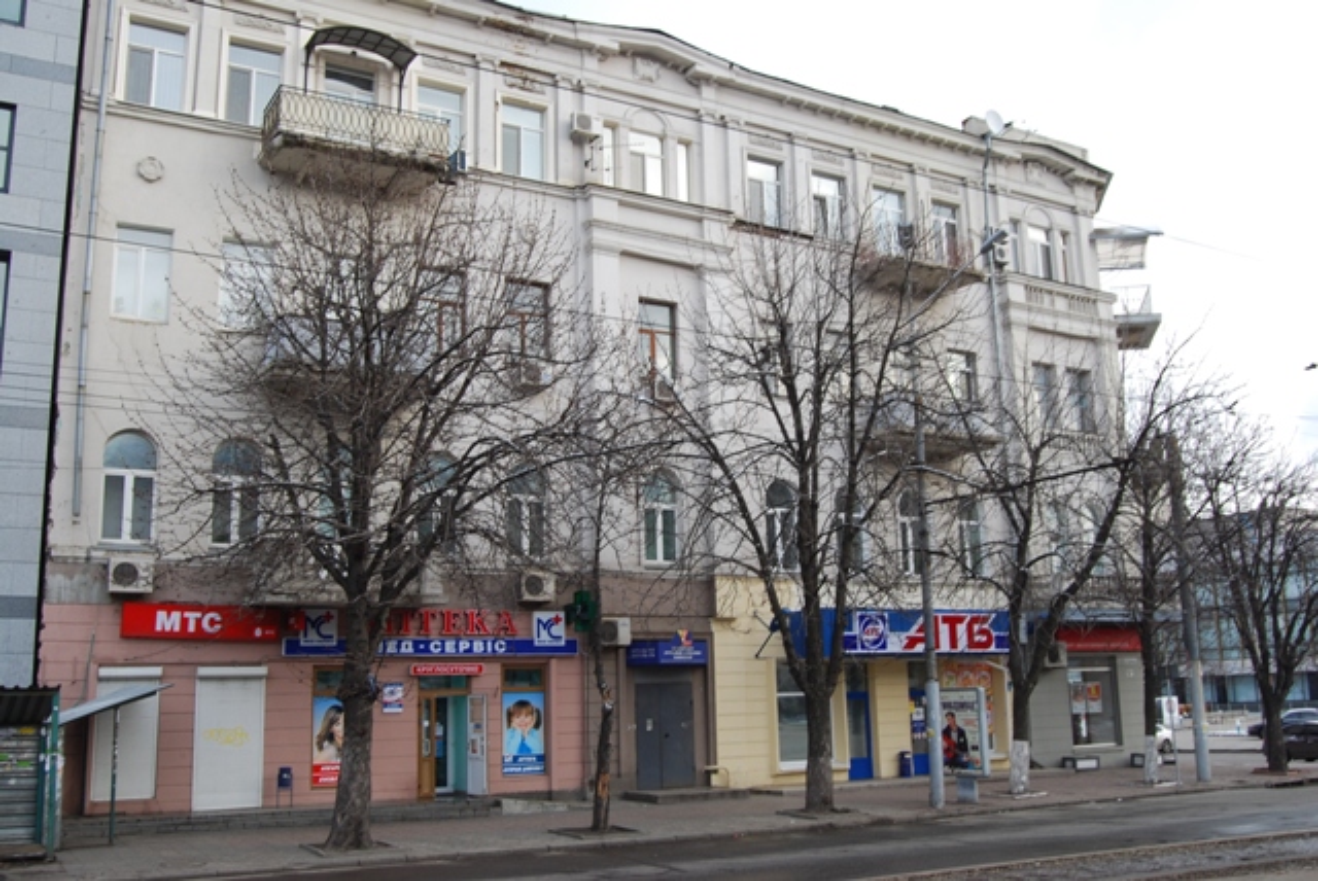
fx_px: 1264
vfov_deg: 38.4
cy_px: 440
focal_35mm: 34
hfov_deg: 55.1
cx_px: 659
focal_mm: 23
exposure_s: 1/60
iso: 200
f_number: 8
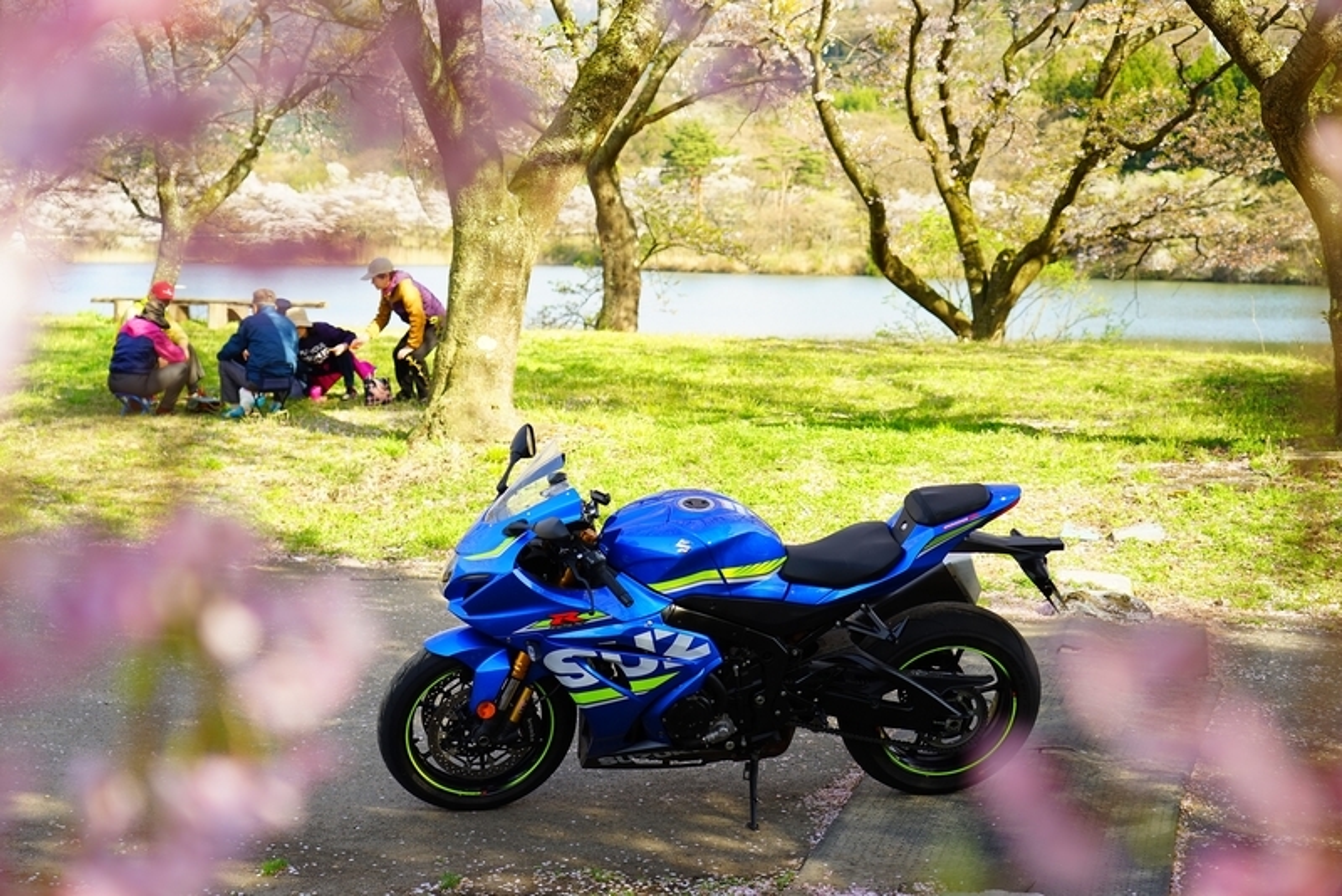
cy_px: 448
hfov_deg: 33.4
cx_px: 671
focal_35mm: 60
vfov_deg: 22.6
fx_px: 2237
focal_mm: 60
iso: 100
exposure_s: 1/200
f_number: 4
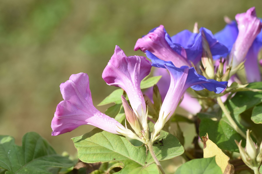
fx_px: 928
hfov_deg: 16.1
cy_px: 87
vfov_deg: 10.8
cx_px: 131
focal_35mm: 128
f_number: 4
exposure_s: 1/8000
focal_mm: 85
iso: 1000
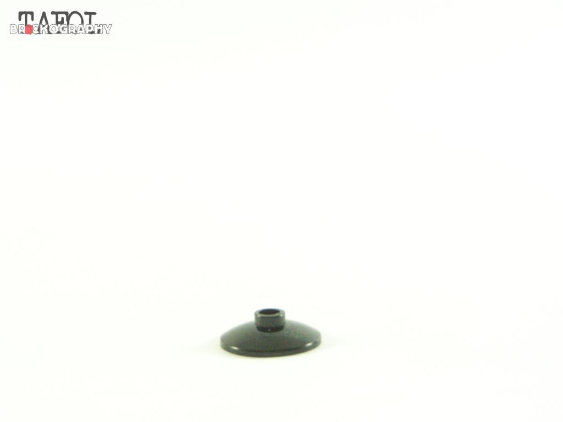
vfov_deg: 14.1
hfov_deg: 18.7
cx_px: 282
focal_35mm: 105
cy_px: 211
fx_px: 1708
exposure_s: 1/60
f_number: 4
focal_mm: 17.5
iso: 400
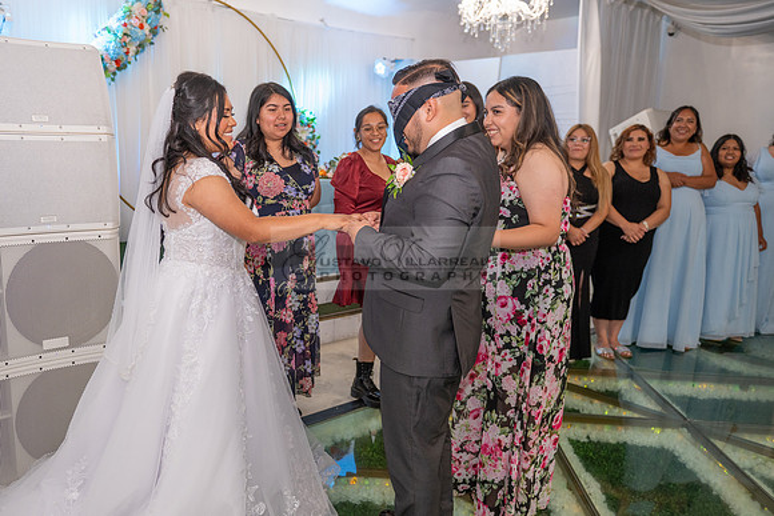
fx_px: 639
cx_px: 300
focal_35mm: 30
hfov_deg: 61.7
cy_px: 275
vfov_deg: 44.0
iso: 1000
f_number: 3.2
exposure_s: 1/160
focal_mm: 24
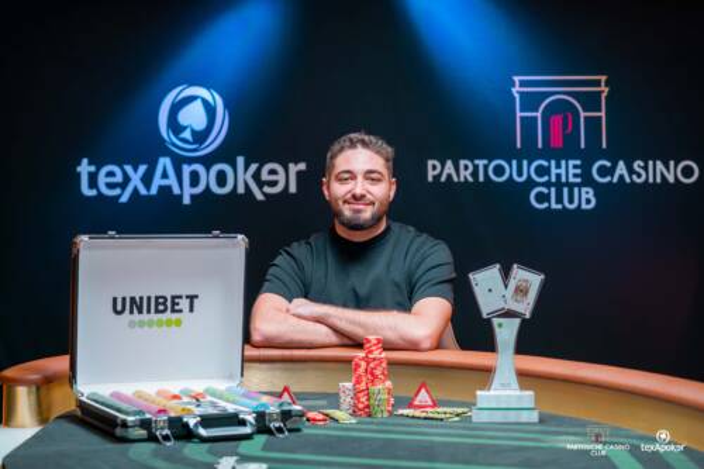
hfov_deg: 28.1
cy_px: 234
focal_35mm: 72
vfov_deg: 18.9
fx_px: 1407
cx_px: 352
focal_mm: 72
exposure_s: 1/250
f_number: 3.5
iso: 800
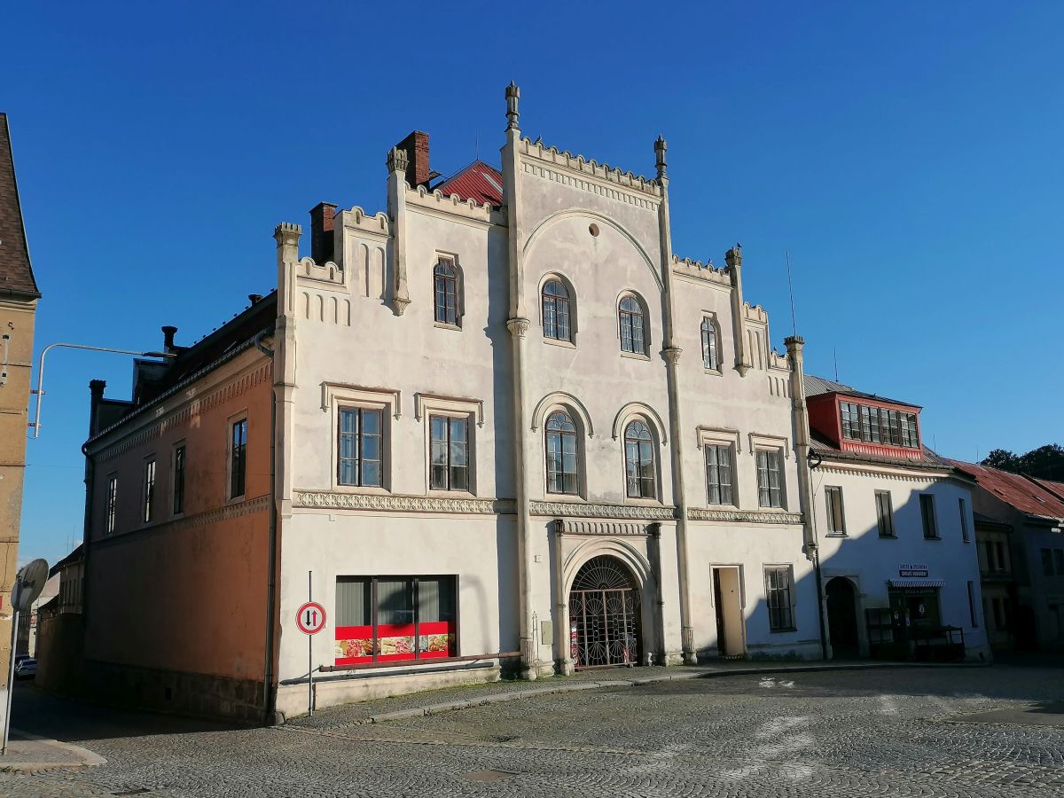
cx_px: 532
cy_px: 399
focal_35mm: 33
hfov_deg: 55.4
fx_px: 1014
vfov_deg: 42.9
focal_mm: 4.75
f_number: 1.8
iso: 50
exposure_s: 1/2123
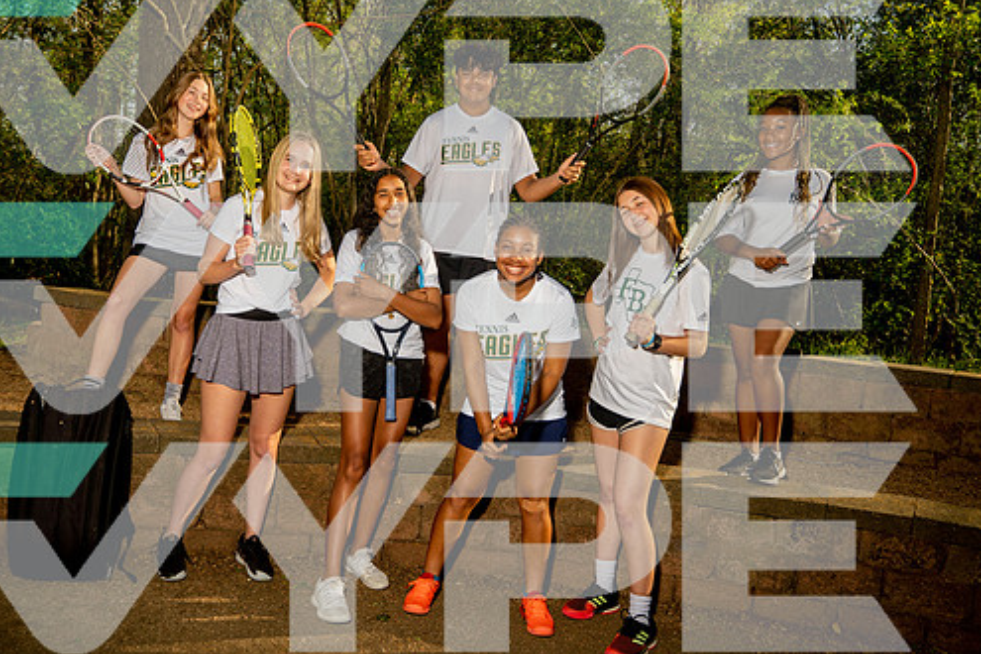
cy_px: 308
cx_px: 412
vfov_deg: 38.9
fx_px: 926
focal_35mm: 34
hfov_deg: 55.5
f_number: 4.5
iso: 125
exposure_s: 1/250
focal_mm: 29
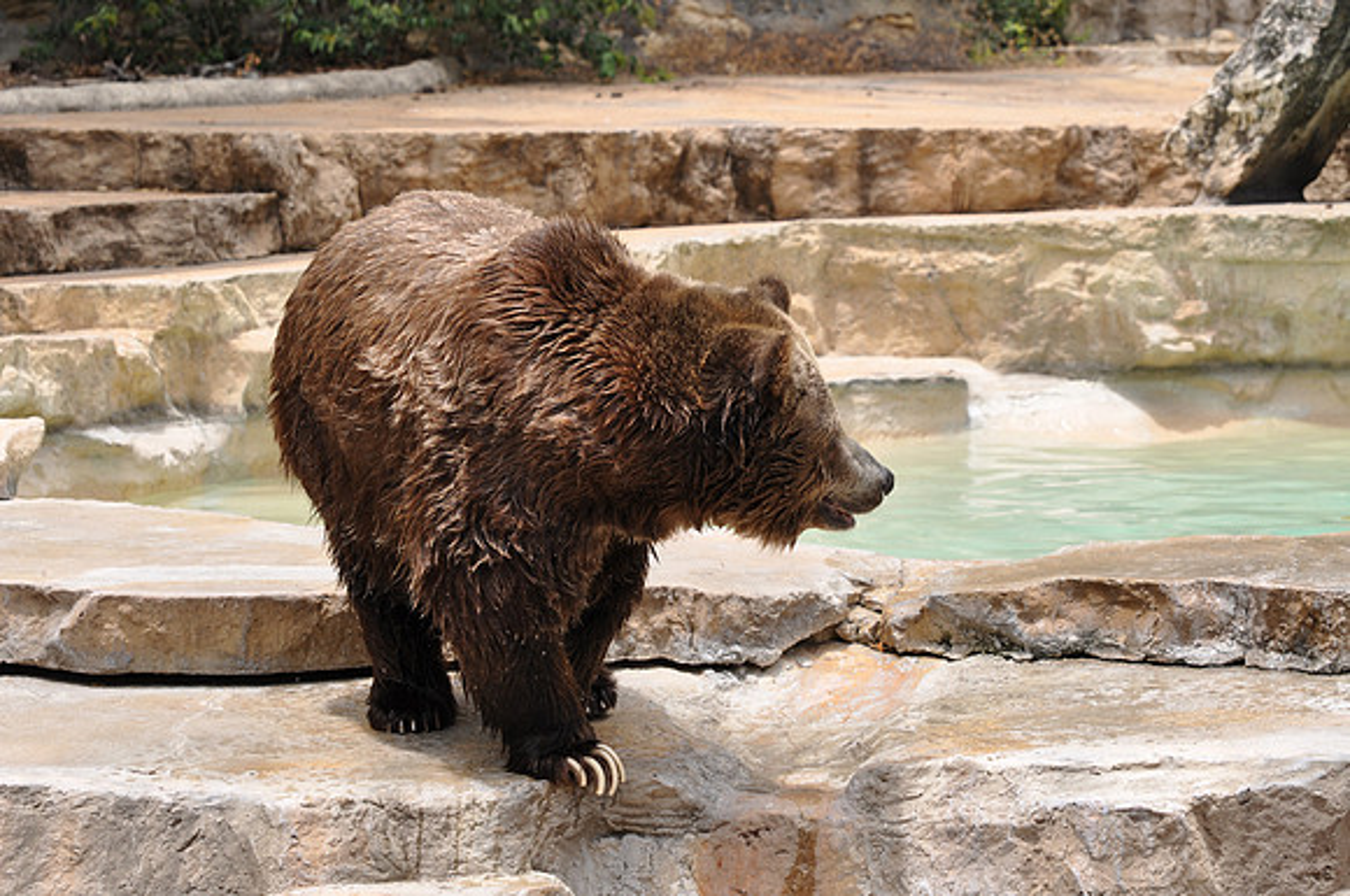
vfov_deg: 13.0
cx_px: 675
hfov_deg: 19.5
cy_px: 448
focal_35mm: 105
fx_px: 3932
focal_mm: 70
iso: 200
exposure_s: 1/640
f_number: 6.3
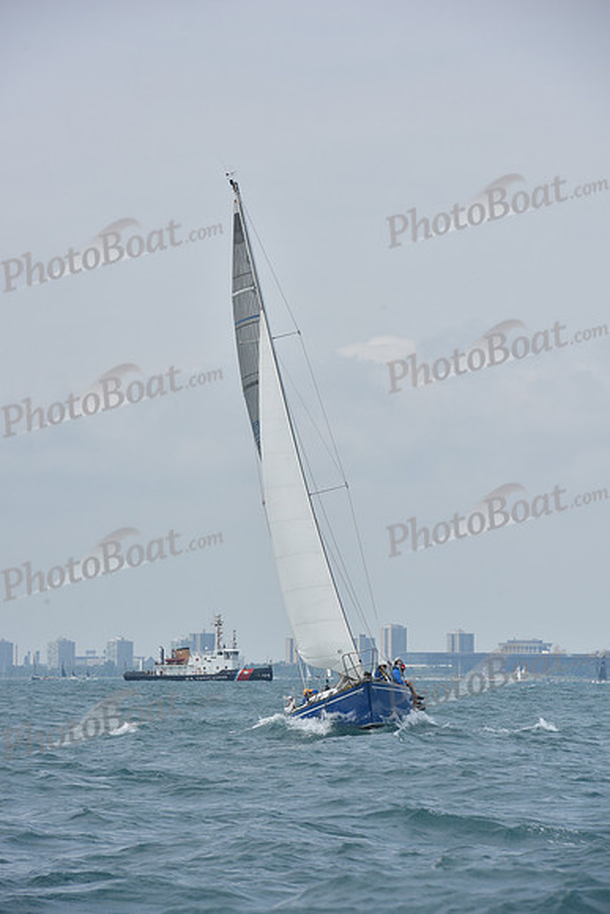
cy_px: 457
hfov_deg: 6.9
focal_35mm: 200
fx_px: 5080
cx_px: 305
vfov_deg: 10.3
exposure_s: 1/800
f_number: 11
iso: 250
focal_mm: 200
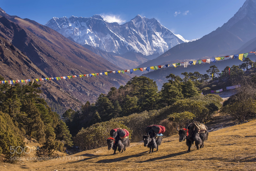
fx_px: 356
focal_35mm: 50
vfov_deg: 27.0
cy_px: 86
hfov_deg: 39.6
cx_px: 128
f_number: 10
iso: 64
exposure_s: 1/100
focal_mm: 50
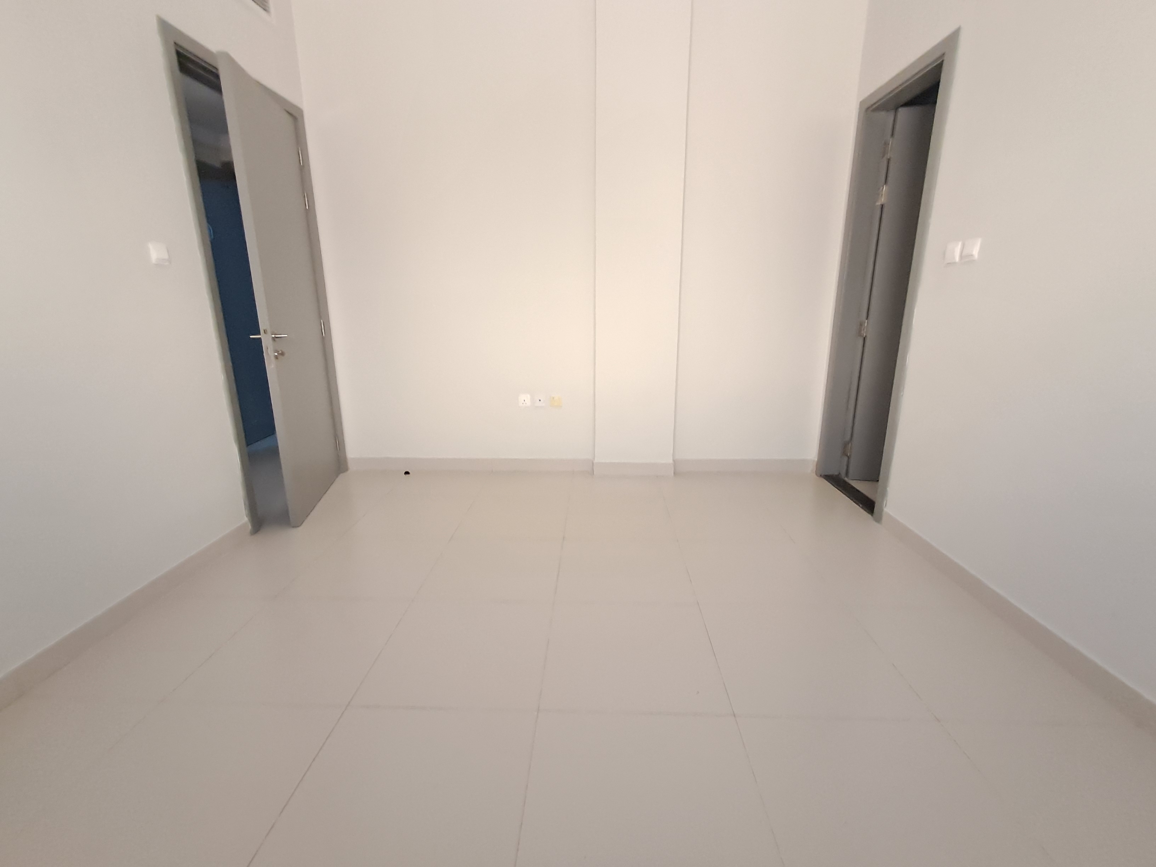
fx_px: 534
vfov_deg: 78.1
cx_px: 578
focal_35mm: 16
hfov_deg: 94.5
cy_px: 434
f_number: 2.2
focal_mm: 1.64
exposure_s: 1/40
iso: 250
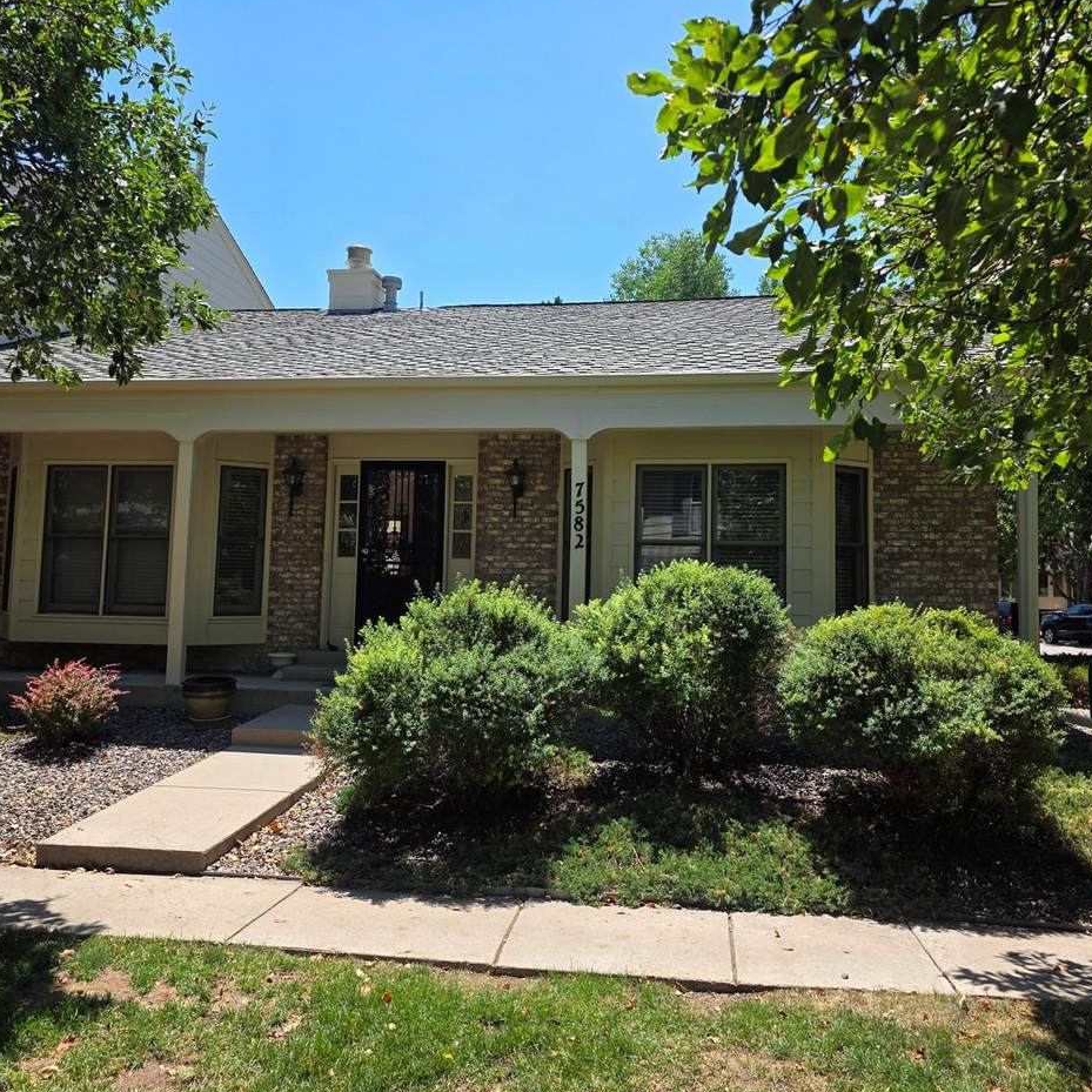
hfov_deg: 57.3
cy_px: 531
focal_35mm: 28
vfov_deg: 57.3
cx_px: 561
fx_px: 999
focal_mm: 6.3
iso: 80
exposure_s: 1/2715
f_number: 1.7
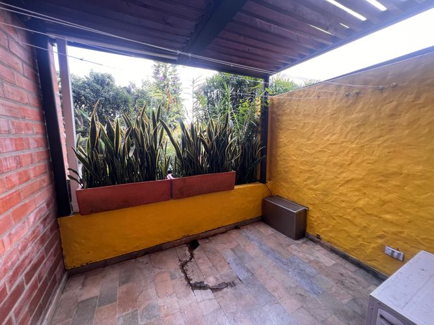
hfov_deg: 106.2
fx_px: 163
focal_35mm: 13
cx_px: 217
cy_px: 162
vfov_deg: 89.9
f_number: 1.8
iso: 64
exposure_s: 1/99
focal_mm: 1.57
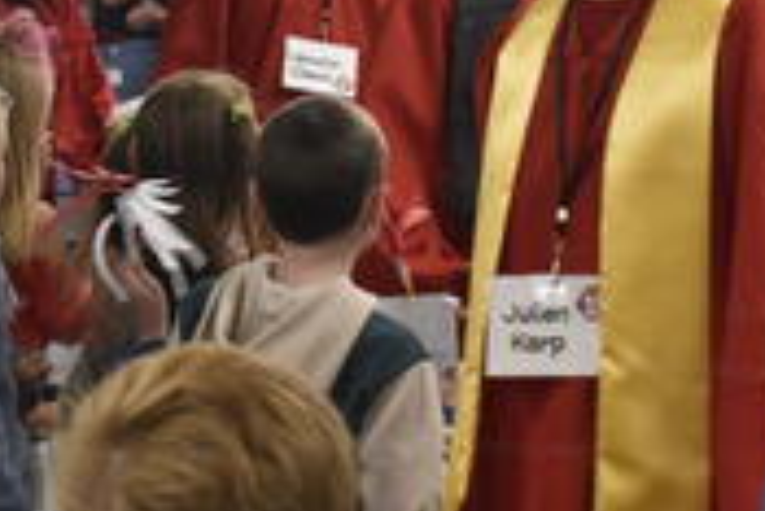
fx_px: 2709
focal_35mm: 127
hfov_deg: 16.1
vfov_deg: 10.6
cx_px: 476
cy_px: -83
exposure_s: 1/250
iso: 3200
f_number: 4.2
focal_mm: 31
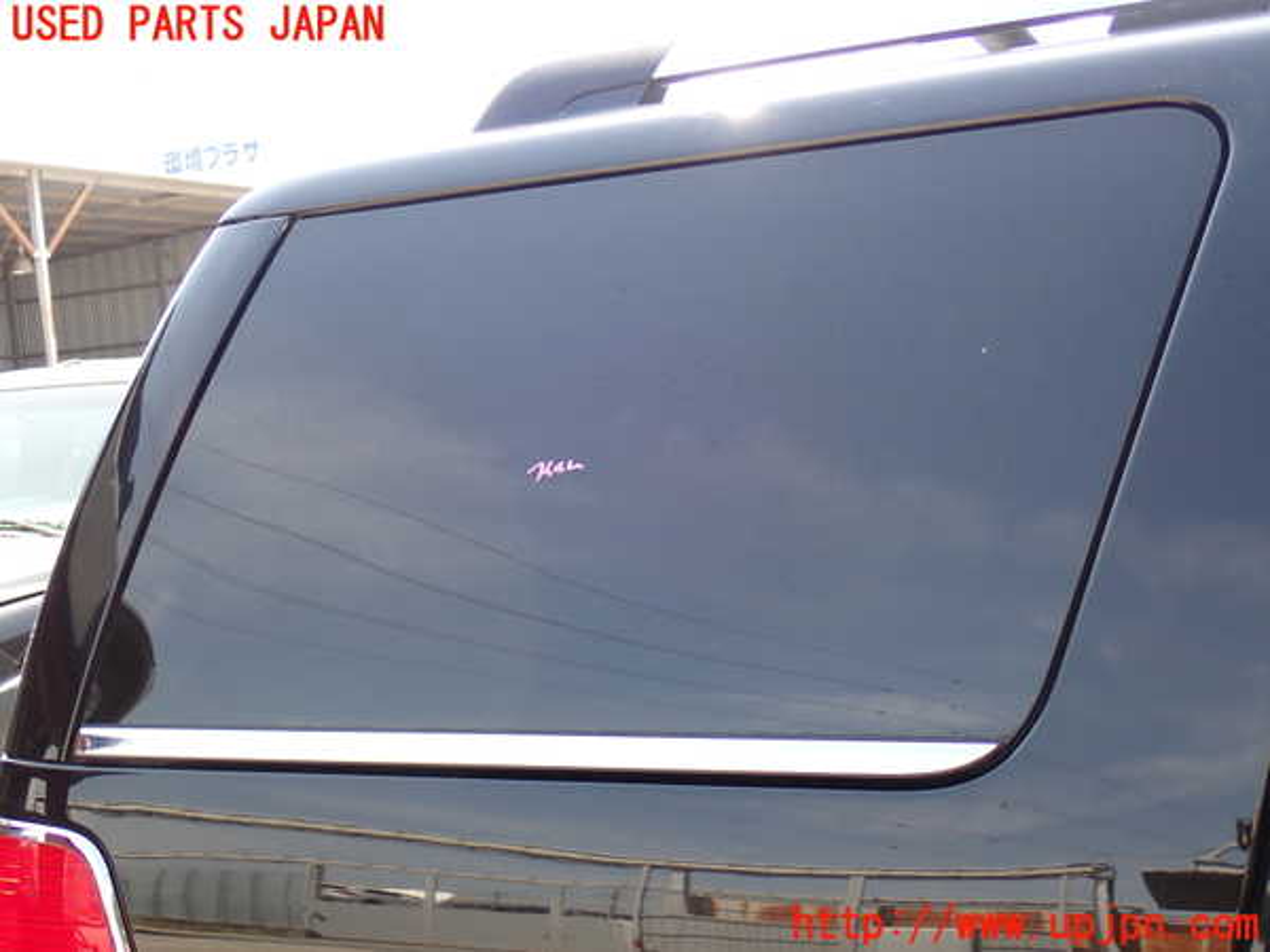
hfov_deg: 40.4
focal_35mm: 47
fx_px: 1724
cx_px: 635
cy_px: 476
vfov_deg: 30.9
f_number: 3.1
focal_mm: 8.4
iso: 100
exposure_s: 1/160
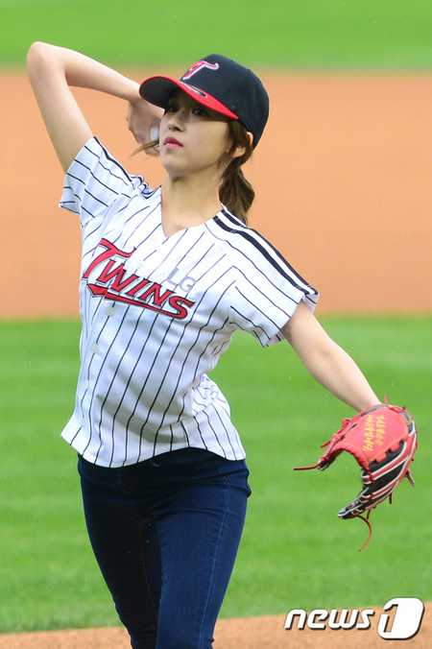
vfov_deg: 5.2
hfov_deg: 3.4
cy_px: 324
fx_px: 7207
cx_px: 216
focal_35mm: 400
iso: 1000
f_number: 5
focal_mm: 400
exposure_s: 1/1000
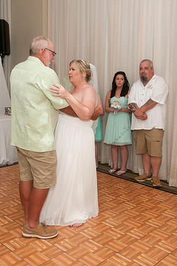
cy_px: 129
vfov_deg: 46.4
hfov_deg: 31.8
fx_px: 310
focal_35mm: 42
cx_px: 89
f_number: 5.6
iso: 400
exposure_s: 1/250
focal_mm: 26
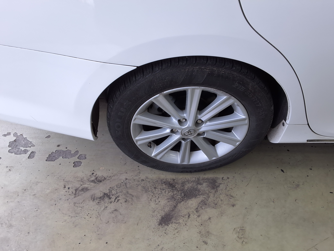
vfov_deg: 49.7
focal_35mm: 28
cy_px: 126
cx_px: 167
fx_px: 270
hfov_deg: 63.4
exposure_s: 1/130
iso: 32
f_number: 1.9
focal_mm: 2.91
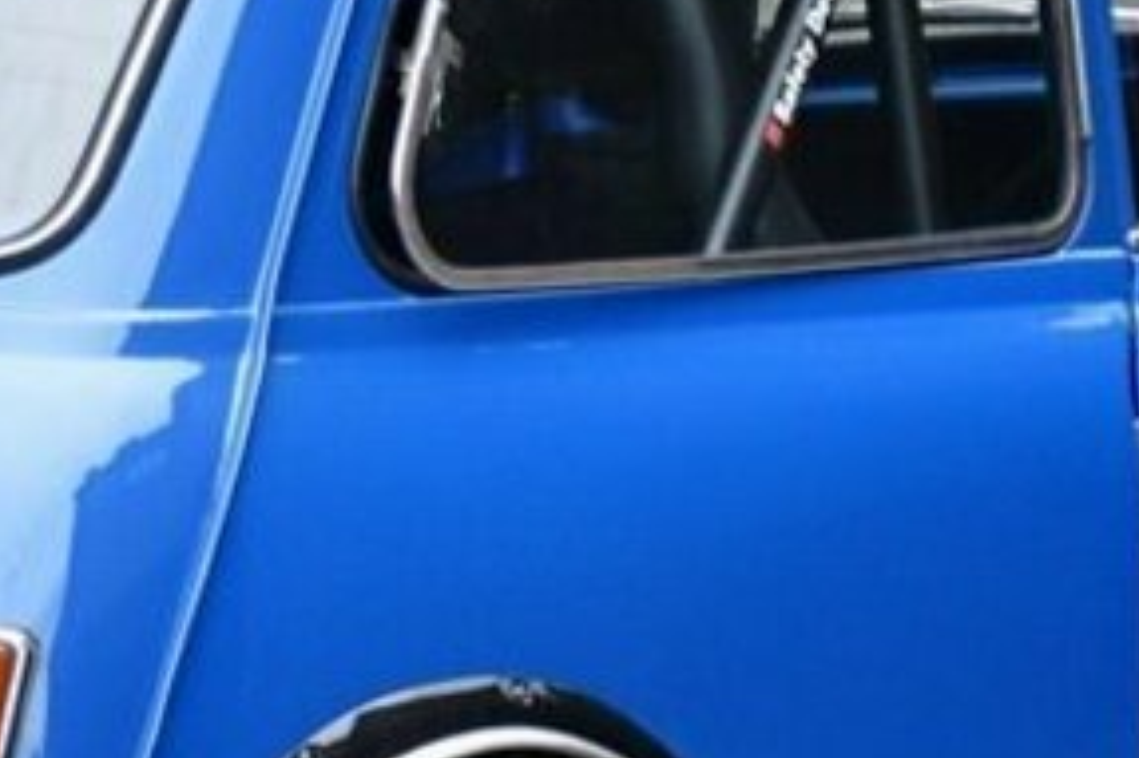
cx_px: 556
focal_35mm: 282
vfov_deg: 4.9
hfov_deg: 7.3
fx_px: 8920
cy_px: 385
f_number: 4.8
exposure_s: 1/250
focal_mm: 45
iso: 400
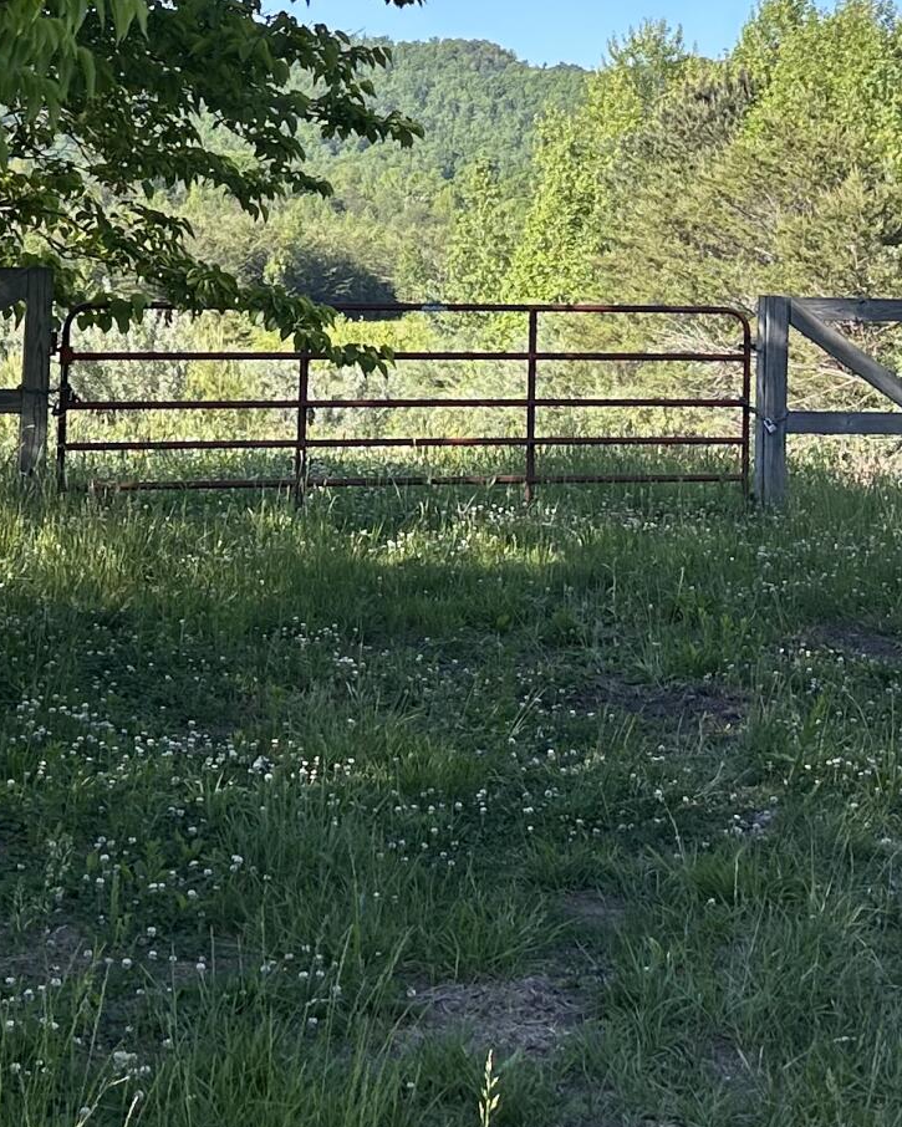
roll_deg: -4.4
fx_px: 2803
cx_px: 520
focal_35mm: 84
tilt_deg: +3.6
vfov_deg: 22.0
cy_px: 45
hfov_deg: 18.3
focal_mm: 5.7
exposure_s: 1/1808
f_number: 1.5
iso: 50
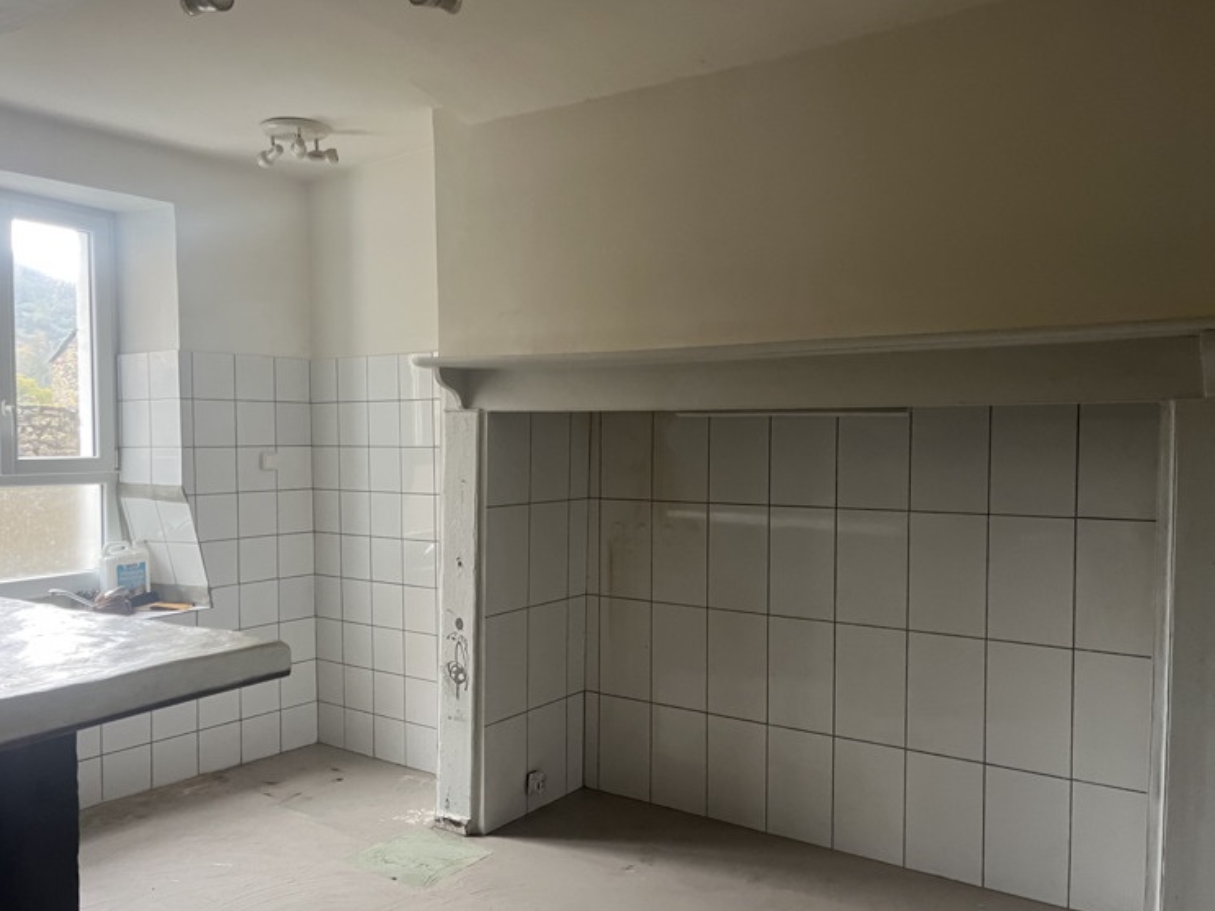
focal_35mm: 28
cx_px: 600
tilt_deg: +0.3
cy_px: 476
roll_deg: +0.1
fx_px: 983
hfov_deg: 63.5
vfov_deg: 49.7
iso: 250
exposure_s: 1/50
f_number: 1.6
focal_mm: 5.1
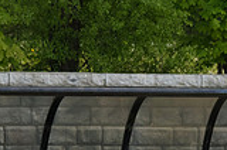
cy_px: 266
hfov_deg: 1.9
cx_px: 99
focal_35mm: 1090
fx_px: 6859
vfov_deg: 1.3
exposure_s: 1/2000
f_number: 5.6
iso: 800
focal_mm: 200
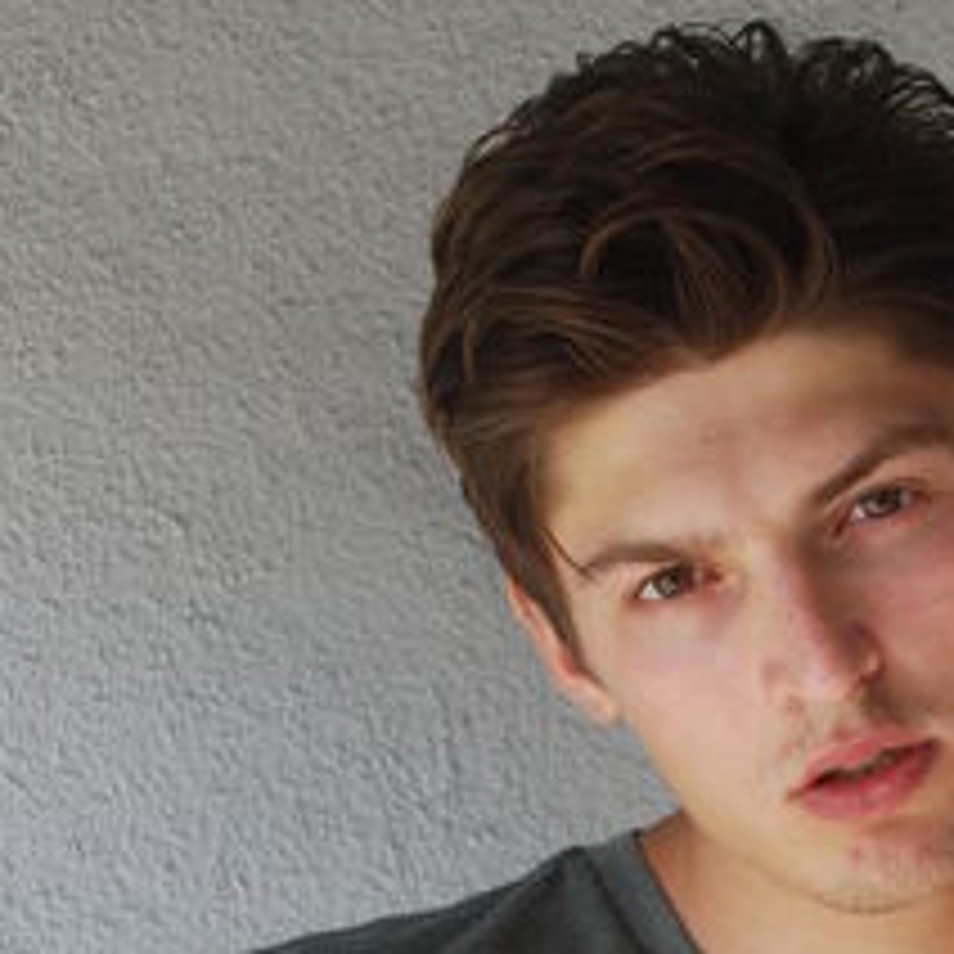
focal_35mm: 133
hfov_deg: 13.0
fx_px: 4155
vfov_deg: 12.9
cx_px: 731
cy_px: 940
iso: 125
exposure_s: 1/125
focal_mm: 35
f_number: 5.6
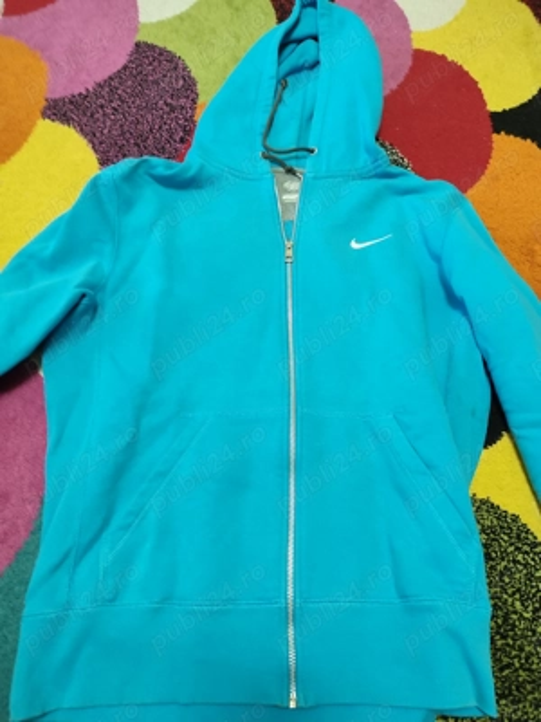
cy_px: 361
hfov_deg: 56.8
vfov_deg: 71.6
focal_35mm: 24
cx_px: 270
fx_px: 500
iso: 932
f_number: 1.89
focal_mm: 5.89
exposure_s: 1/33
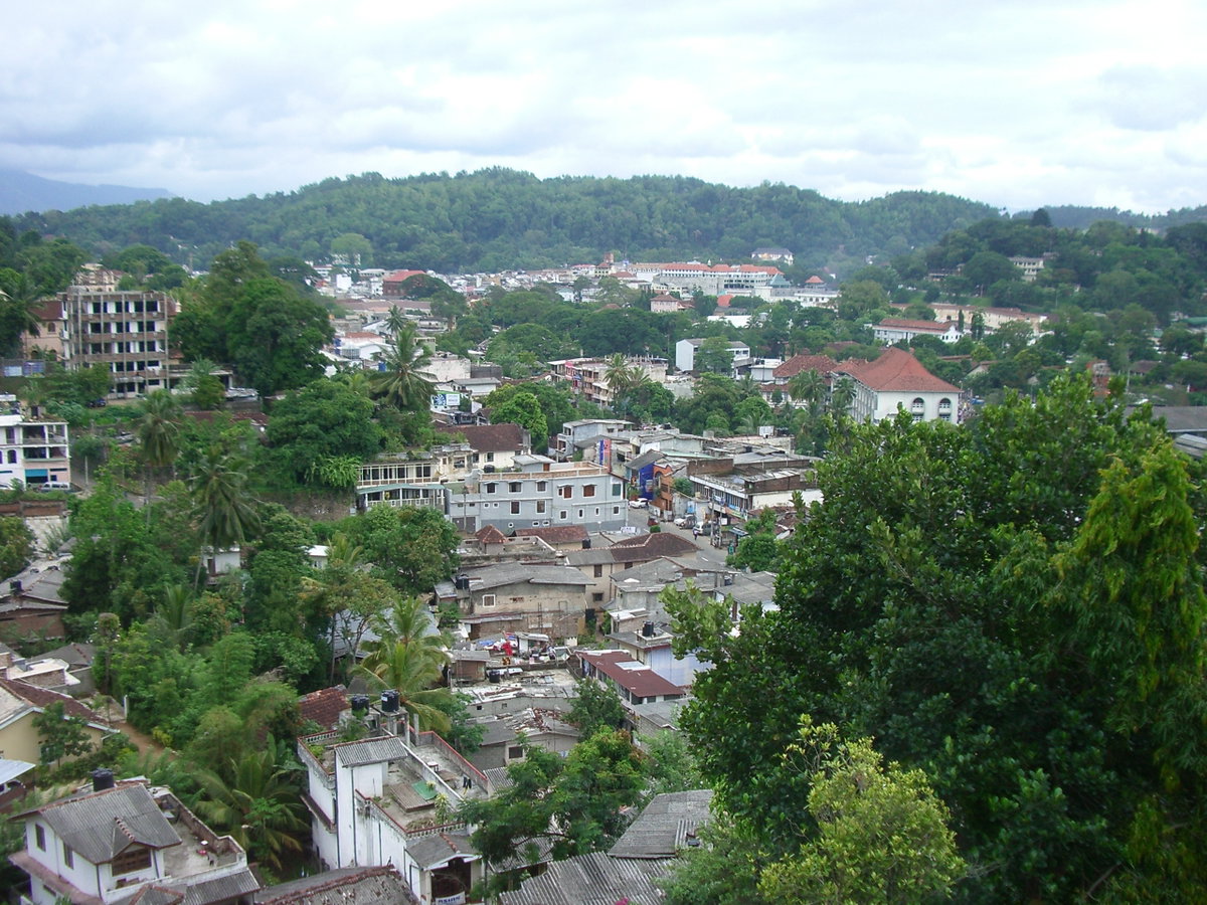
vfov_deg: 40.7
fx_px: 1220
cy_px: 452
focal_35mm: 35
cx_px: 604
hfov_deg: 52.6
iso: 80
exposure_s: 1/320
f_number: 2.6
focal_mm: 5.8
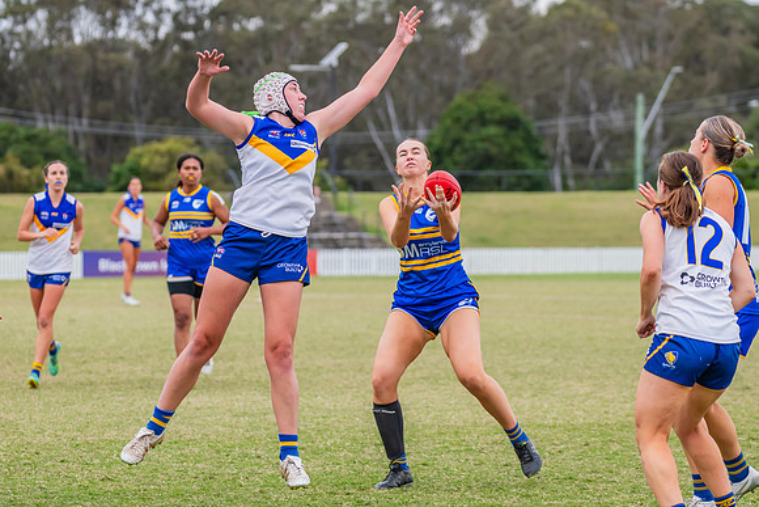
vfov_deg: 7.2
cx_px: 337
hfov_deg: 10.7
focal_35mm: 191
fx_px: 4038
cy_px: 236
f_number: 5.6
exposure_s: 1/1250
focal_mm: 170
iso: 800
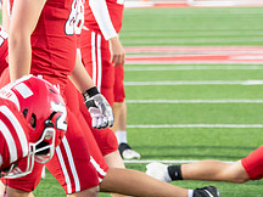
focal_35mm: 439
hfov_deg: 4.5
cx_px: 138
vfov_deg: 3.4
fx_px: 3335
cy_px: 9
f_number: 5.6
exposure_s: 1/400
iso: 8000
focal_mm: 170
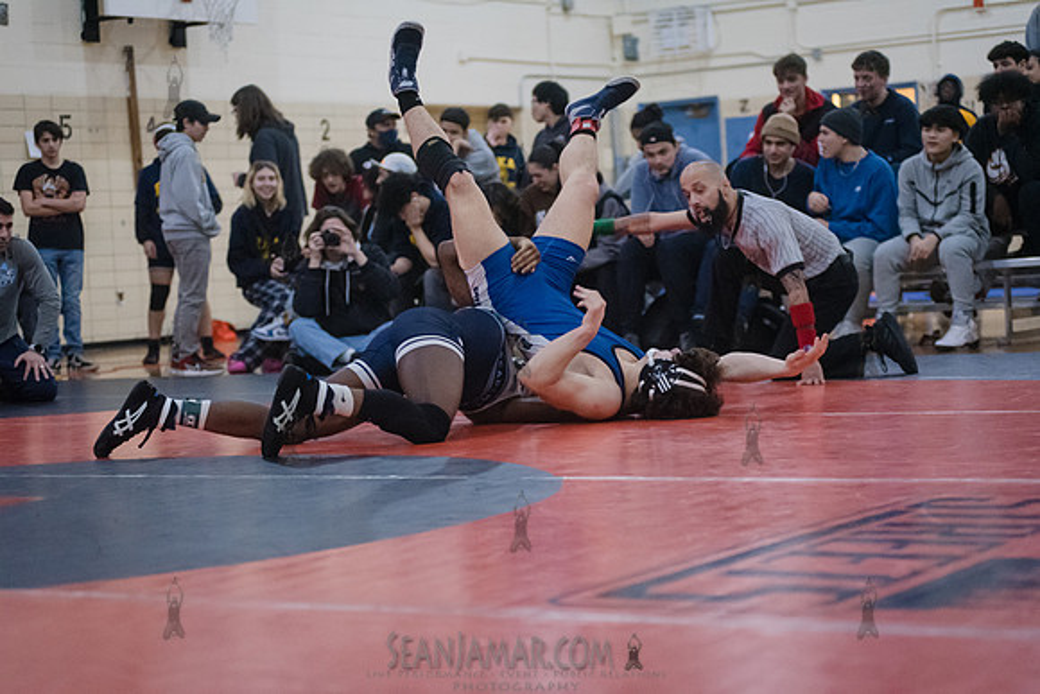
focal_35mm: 80
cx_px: 520
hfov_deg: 25.4
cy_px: 347
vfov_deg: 17.1
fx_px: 2312
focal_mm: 80
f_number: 3.2
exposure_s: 1/320
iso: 8000
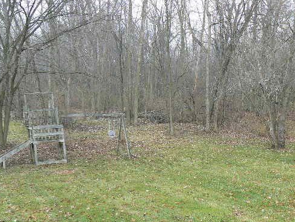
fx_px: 401
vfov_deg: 30.8
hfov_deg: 40.2
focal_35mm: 47
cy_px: 130
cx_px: 184
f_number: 4
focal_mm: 6
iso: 80
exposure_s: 1/80
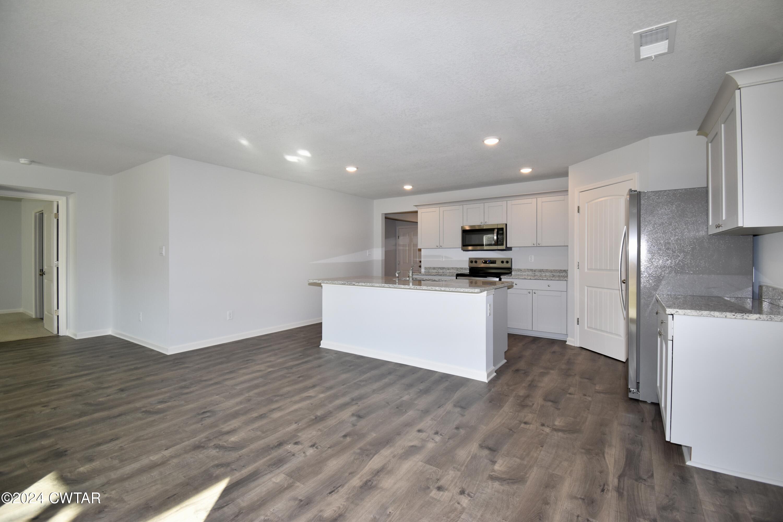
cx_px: 392
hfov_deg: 100.4
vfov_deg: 77.3
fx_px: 326
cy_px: 261
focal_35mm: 15
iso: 400
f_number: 5
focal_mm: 10
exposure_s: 1/100
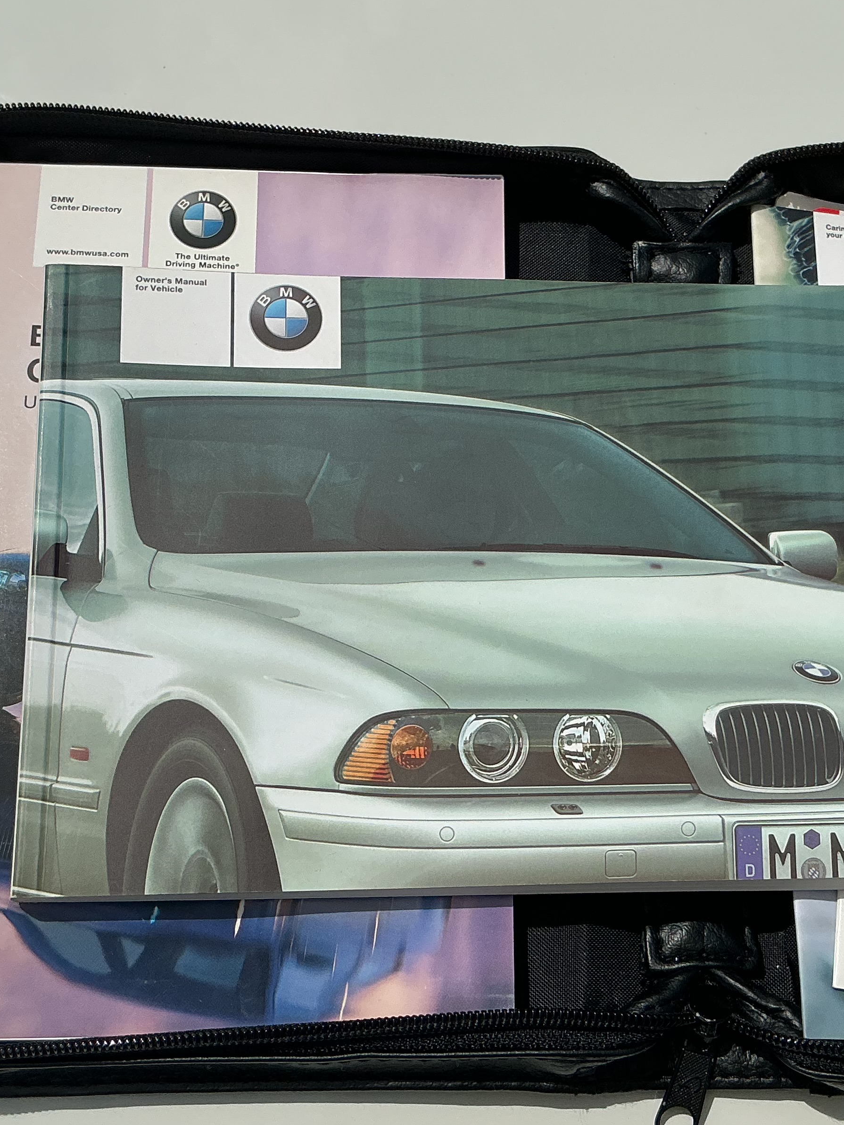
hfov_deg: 29.6
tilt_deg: -65.2
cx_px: 509
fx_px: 1593
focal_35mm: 49
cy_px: 620
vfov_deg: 38.9
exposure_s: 1/8621
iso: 25
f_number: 1.8
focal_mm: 3
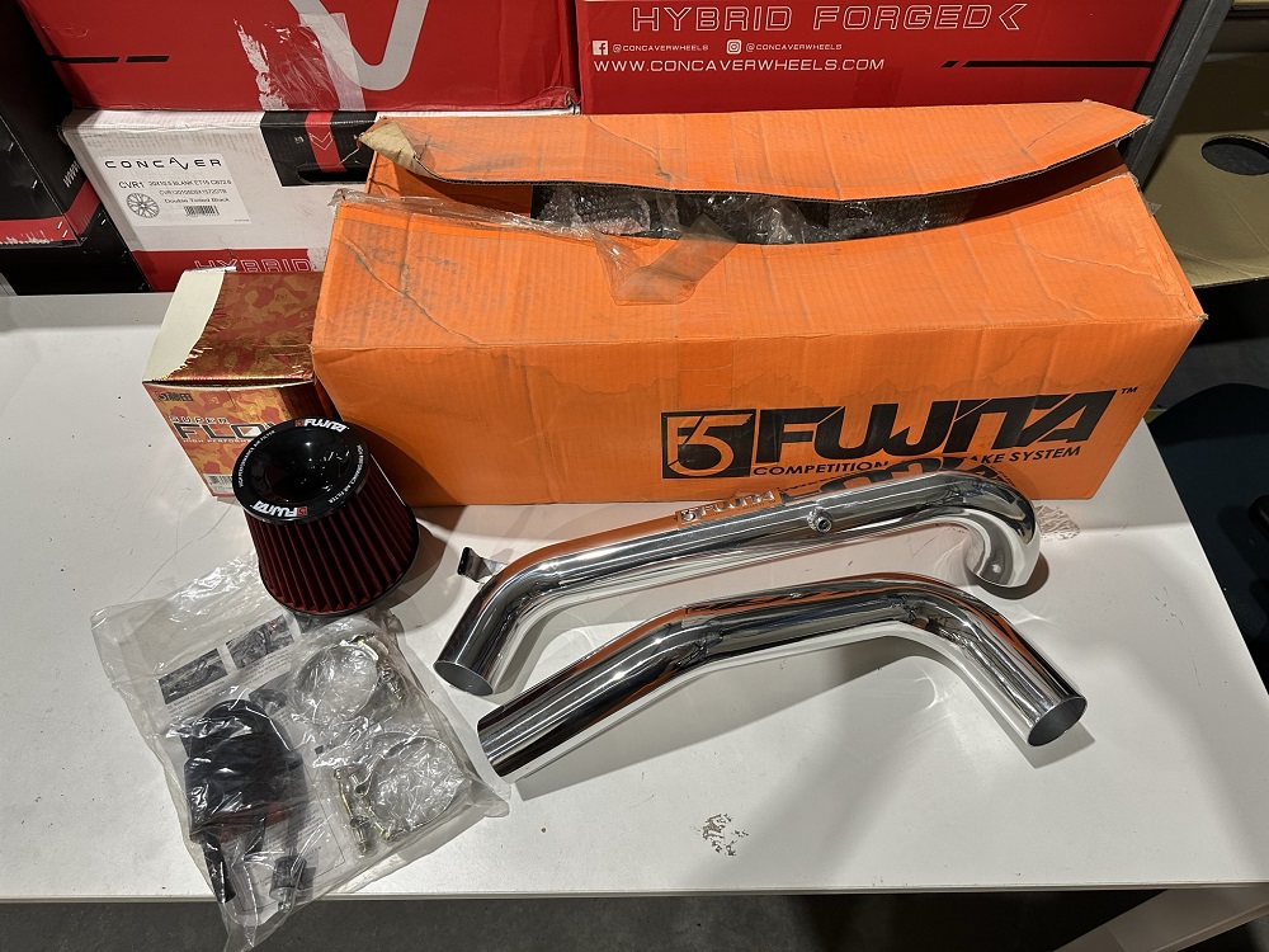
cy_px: 476
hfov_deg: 71.6
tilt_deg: -53.5
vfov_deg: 56.8
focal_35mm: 24
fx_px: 880
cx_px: 634
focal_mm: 6.86
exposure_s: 1/100
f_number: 1.78
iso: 160
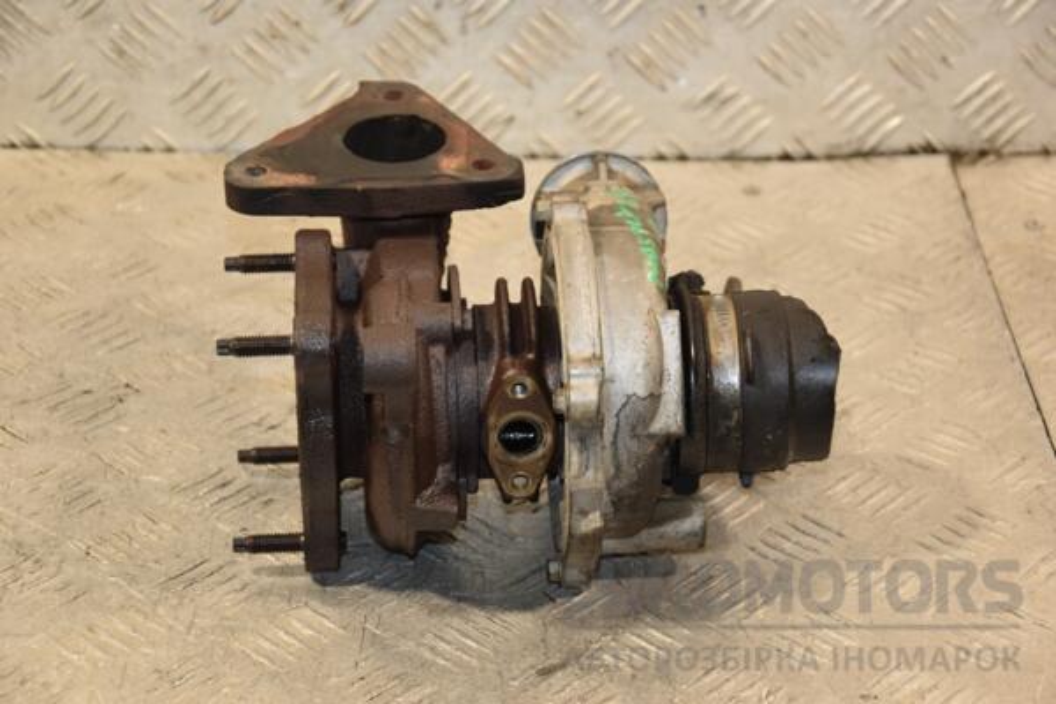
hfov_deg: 21.9
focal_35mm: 93
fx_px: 2728
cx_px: 528
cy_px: 352
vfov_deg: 14.7
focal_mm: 62
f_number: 5.3
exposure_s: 1/125
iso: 800
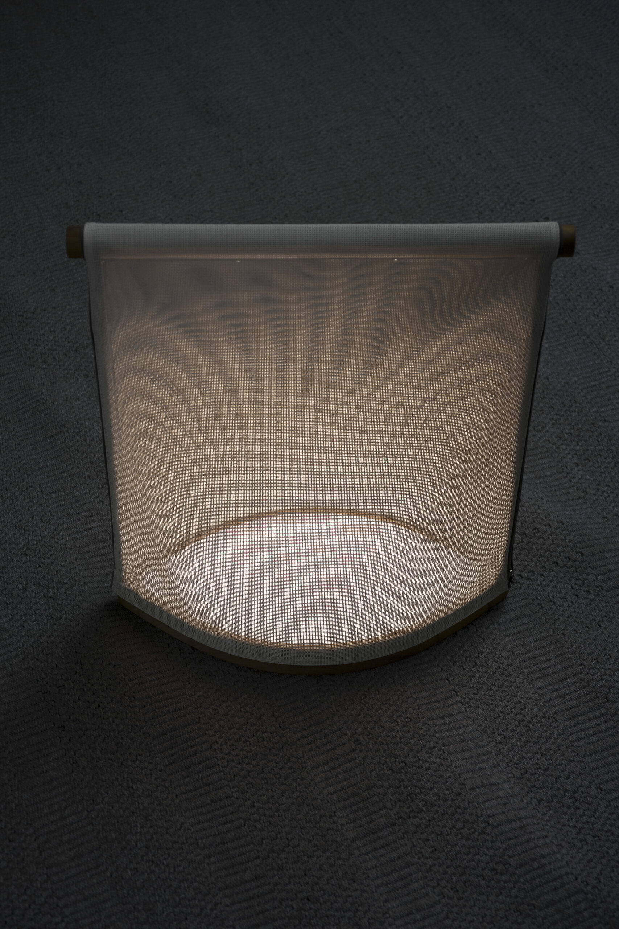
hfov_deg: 22.6
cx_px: 310
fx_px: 1547
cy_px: 464
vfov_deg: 33.4
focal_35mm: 60
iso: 400
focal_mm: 60
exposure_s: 1/60
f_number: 6.3
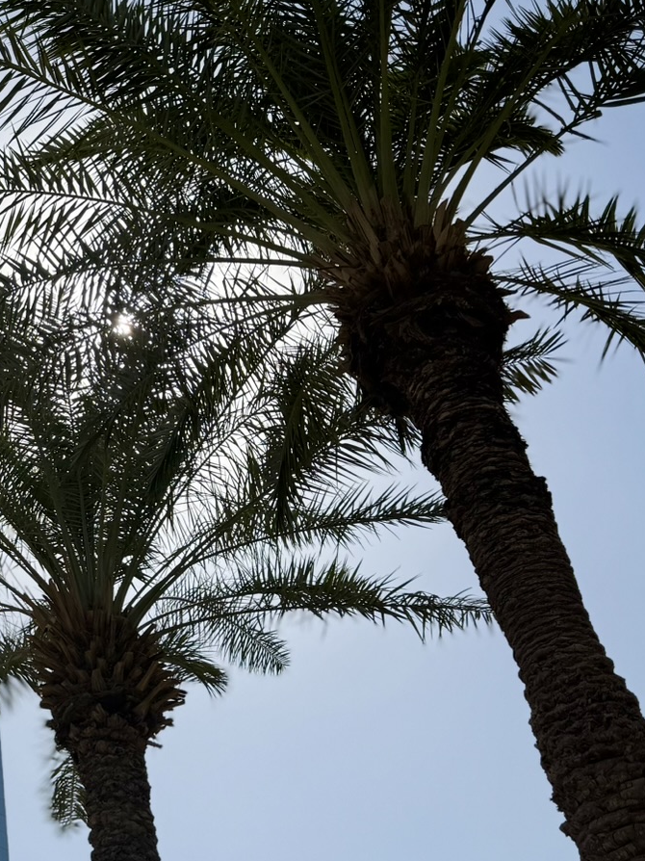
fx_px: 1367
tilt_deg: +43.4
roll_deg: +1.2
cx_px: -74
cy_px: 529
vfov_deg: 34.8
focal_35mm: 55
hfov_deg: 24.6
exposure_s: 1/9091
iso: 80
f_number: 1.78
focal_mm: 6.76
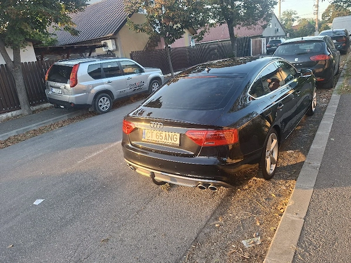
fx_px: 233
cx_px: 176
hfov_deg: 73.9
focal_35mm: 23
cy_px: 132
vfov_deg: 58.9
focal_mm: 5.54
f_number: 1.8
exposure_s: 1/100
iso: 50
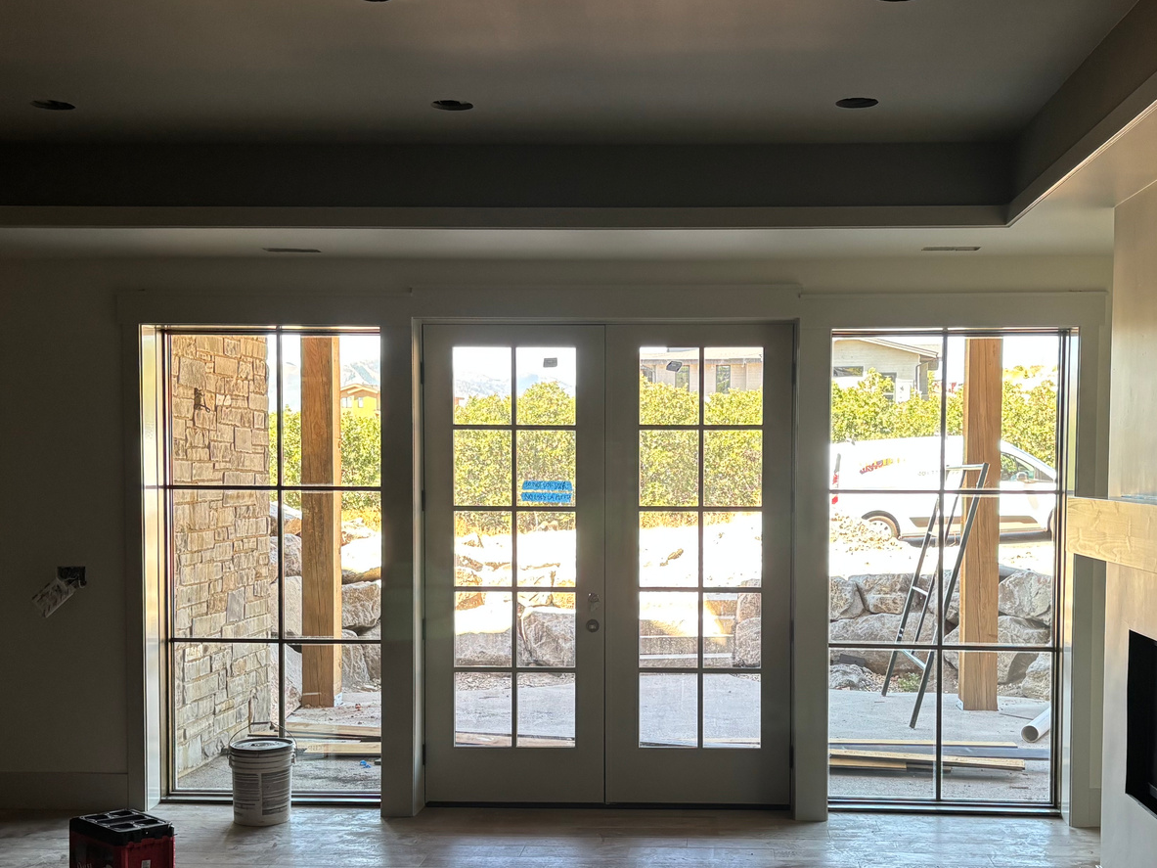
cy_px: 555
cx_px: 665
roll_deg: +0.6
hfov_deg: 42.0
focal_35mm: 45
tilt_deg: -3.5
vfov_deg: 32.0
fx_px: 1504
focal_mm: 5.96
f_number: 1.6
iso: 100
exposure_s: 1/121
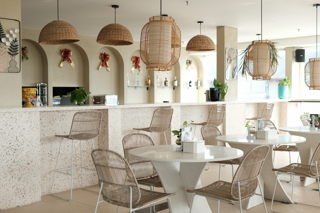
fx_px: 400
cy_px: 106
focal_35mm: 45
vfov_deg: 29.9
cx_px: 160
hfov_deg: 43.6
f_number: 2.8
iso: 320
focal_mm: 30
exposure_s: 1/250
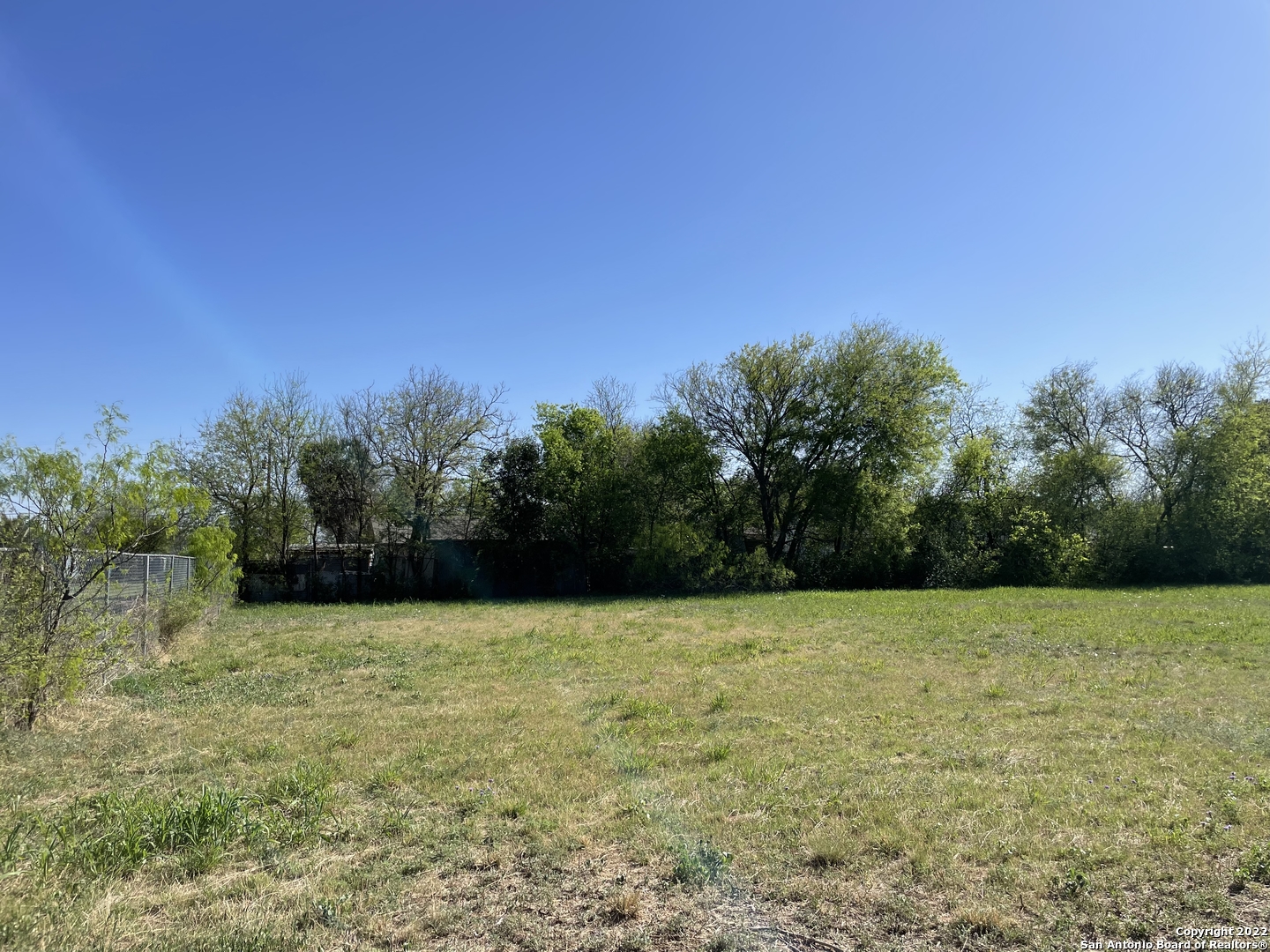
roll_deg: +1.4
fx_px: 954
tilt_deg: +4.4
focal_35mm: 26
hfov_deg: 67.3
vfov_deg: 53.1
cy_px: 476
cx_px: 635
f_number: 1.6
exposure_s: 1/4132
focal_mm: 4.2
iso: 32
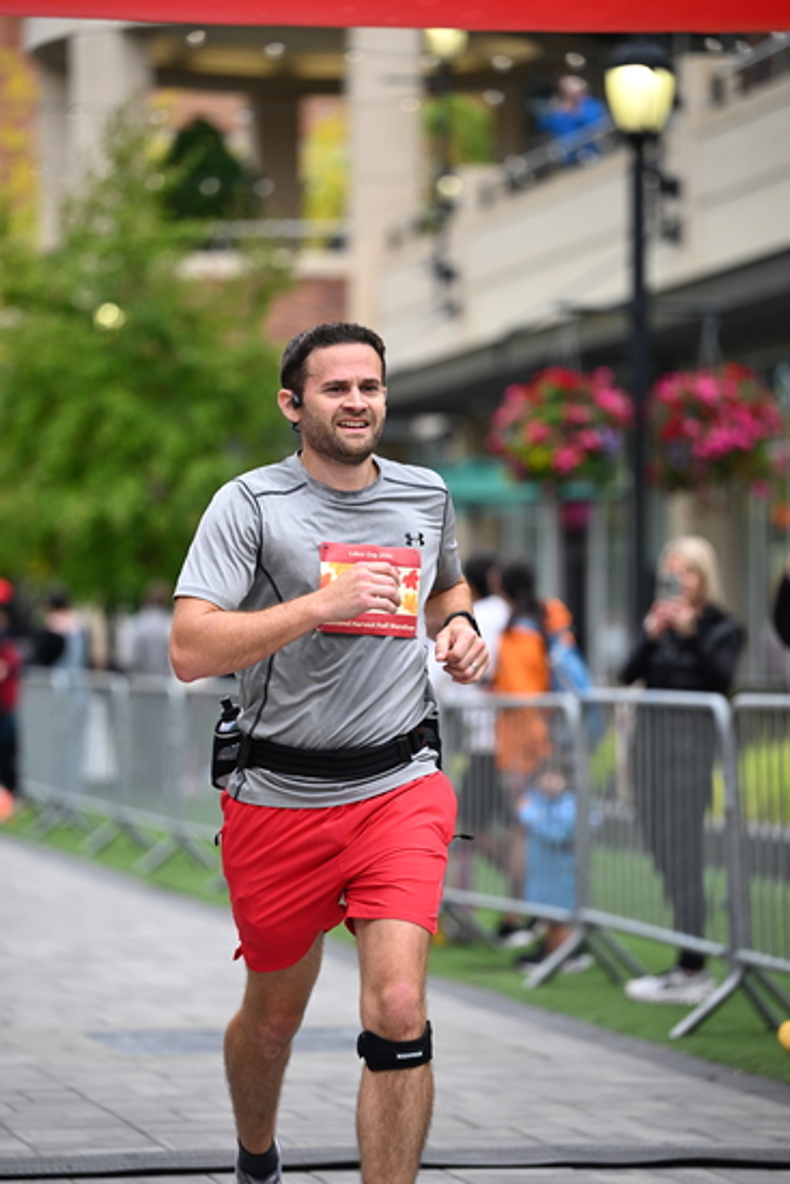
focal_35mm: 130
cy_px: 592
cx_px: 395
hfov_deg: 10.6
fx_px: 4276
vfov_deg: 15.8
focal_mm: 130
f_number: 2.8
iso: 640
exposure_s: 1/2000
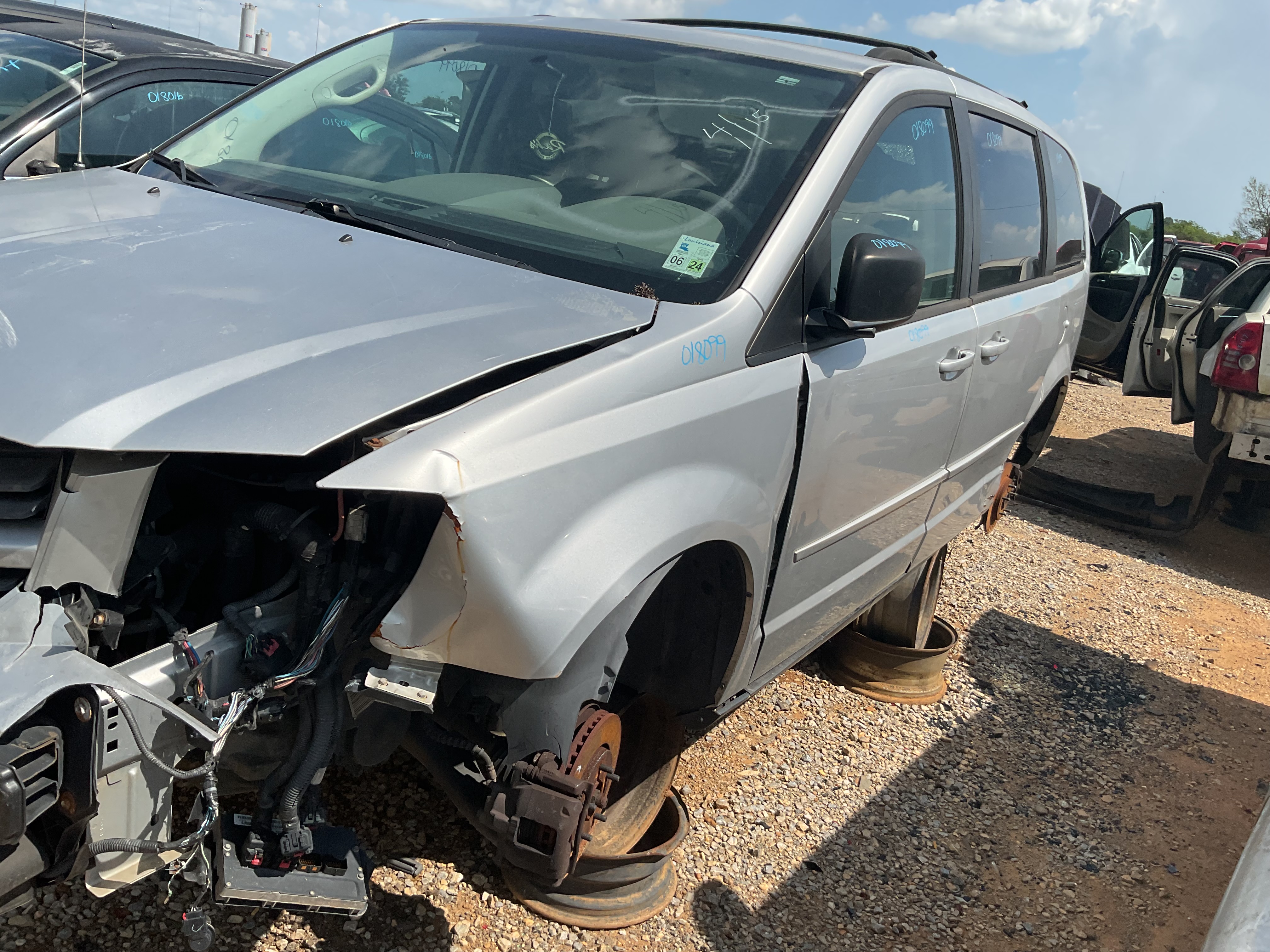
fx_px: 1064
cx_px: 635
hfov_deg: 61.7
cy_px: 476
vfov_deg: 48.2
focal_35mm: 29
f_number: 1.8
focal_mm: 3
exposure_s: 1/2538
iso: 16
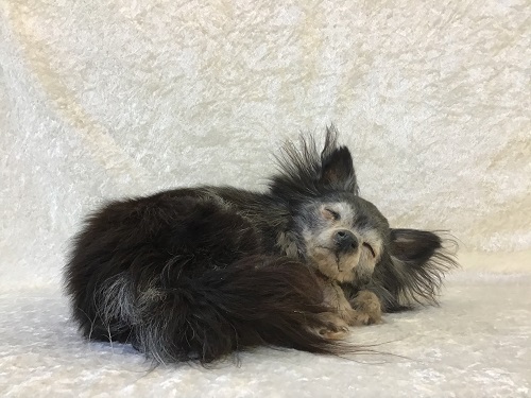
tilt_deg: +0.6
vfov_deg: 45.4
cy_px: 199
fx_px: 476
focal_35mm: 31
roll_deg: +0.1
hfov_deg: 58.4
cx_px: 266
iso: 50
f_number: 2.4
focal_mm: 3.3
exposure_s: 1/33
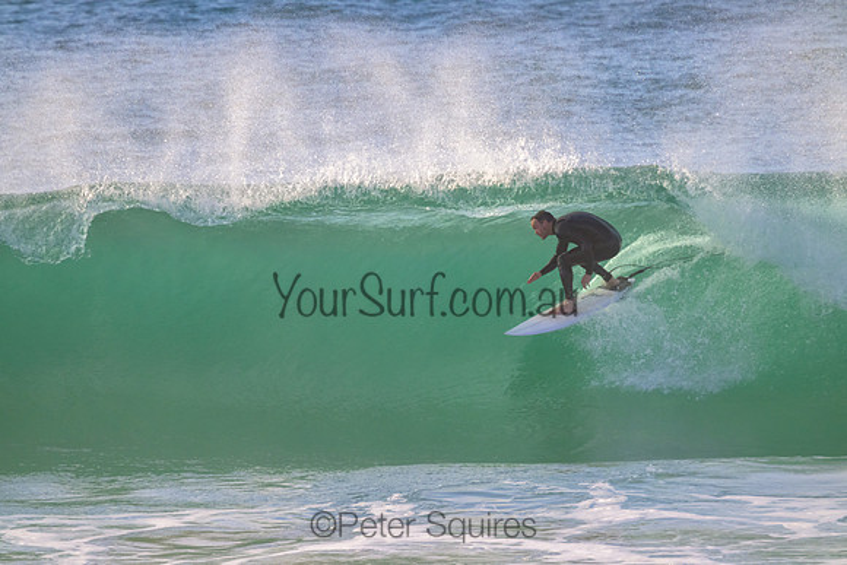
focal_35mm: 800
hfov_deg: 2.6
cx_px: 424
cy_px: 282
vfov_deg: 1.7
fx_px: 18826
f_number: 11
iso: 1800
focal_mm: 800
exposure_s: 1/1600
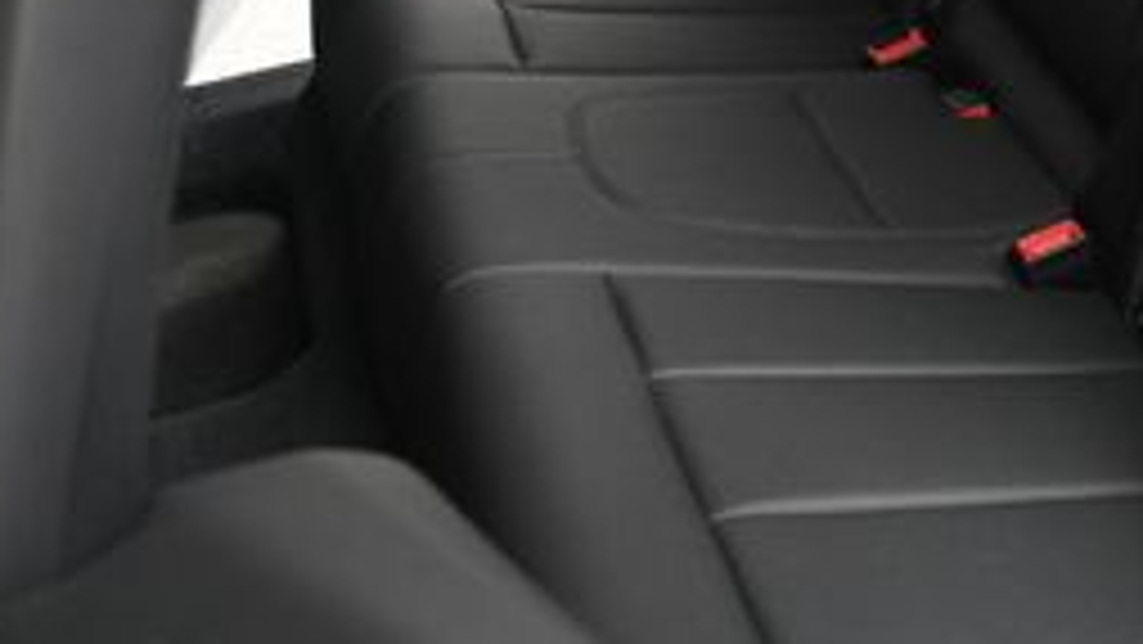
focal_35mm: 79
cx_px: 1084
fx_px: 2395
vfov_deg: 14.7
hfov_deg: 25.8
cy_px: -185
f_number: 4
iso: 100
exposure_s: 1/160
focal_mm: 20
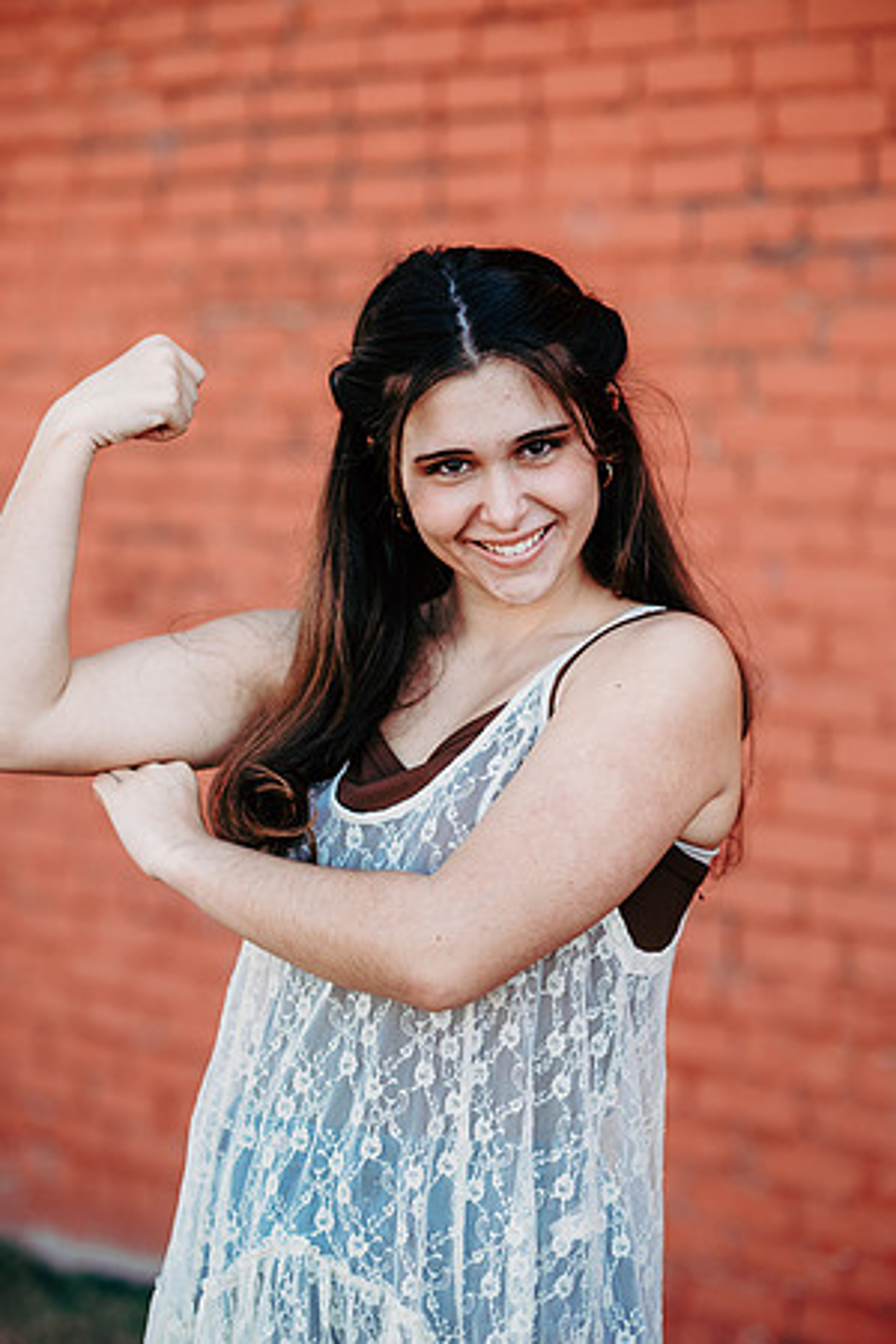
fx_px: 3173
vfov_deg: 23.9
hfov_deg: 16.1
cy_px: 672
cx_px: 448
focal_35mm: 85
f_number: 2.2
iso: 100
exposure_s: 1/400
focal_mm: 85
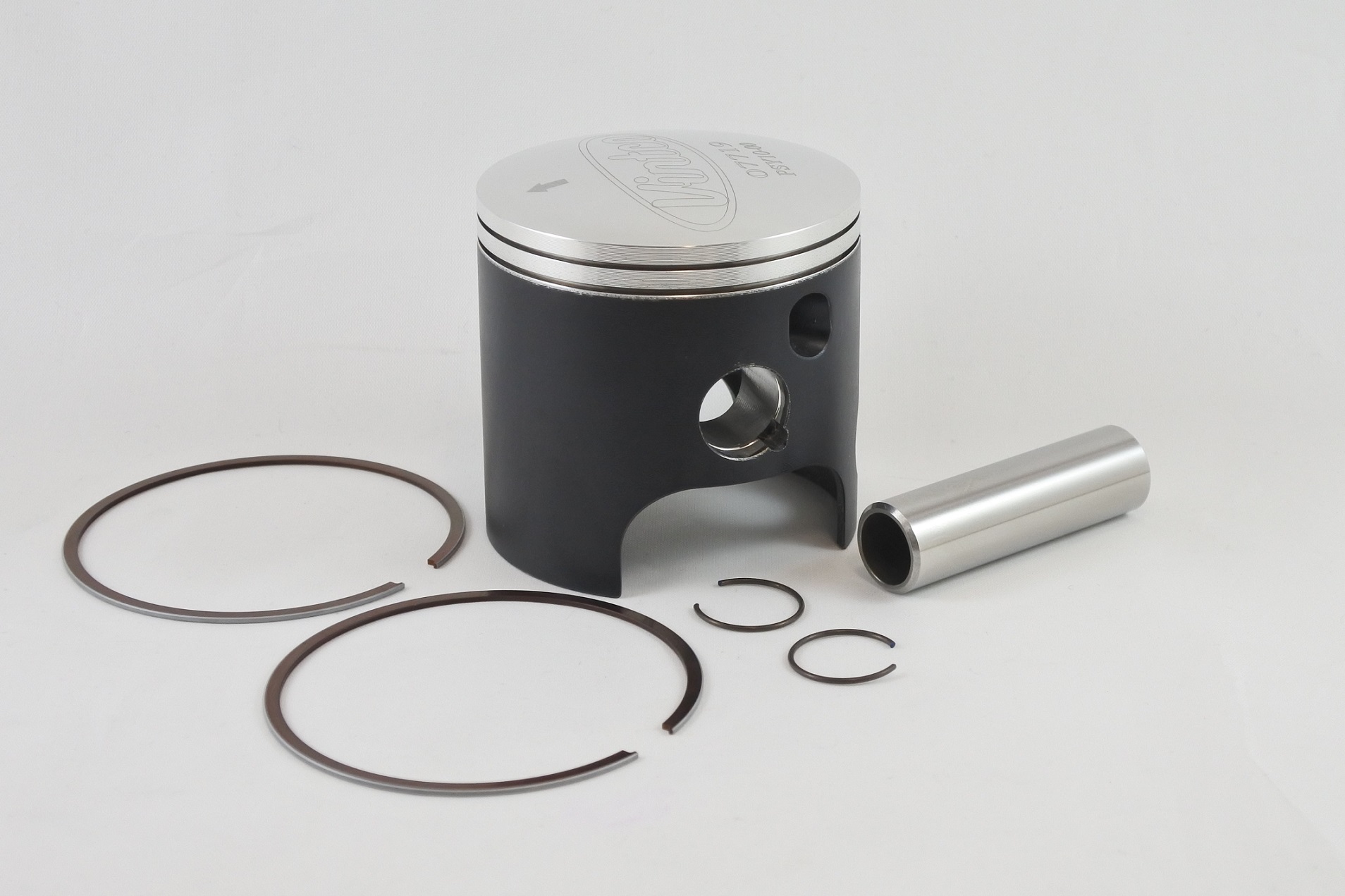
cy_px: 448
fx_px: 1830
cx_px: 672
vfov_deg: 27.5
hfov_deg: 40.4
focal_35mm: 49
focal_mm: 18.4
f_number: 4.5
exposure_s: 1/125
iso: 400
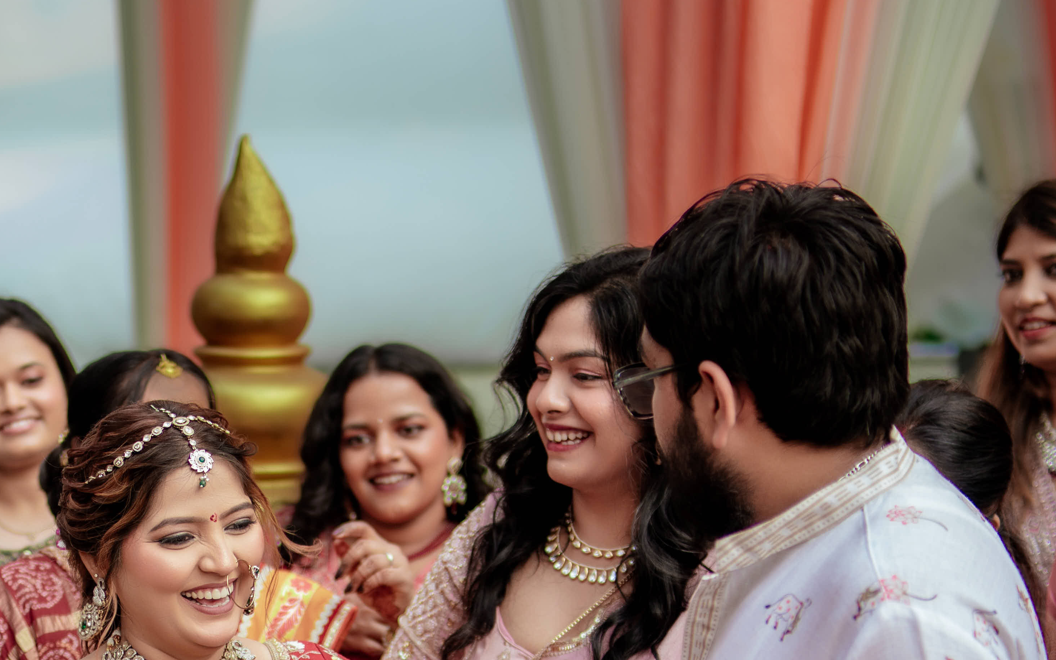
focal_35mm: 85
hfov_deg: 24.1
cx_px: 271
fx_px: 2446
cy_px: 849
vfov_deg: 14.7
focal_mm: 35
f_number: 1.4
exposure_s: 1/320
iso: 64
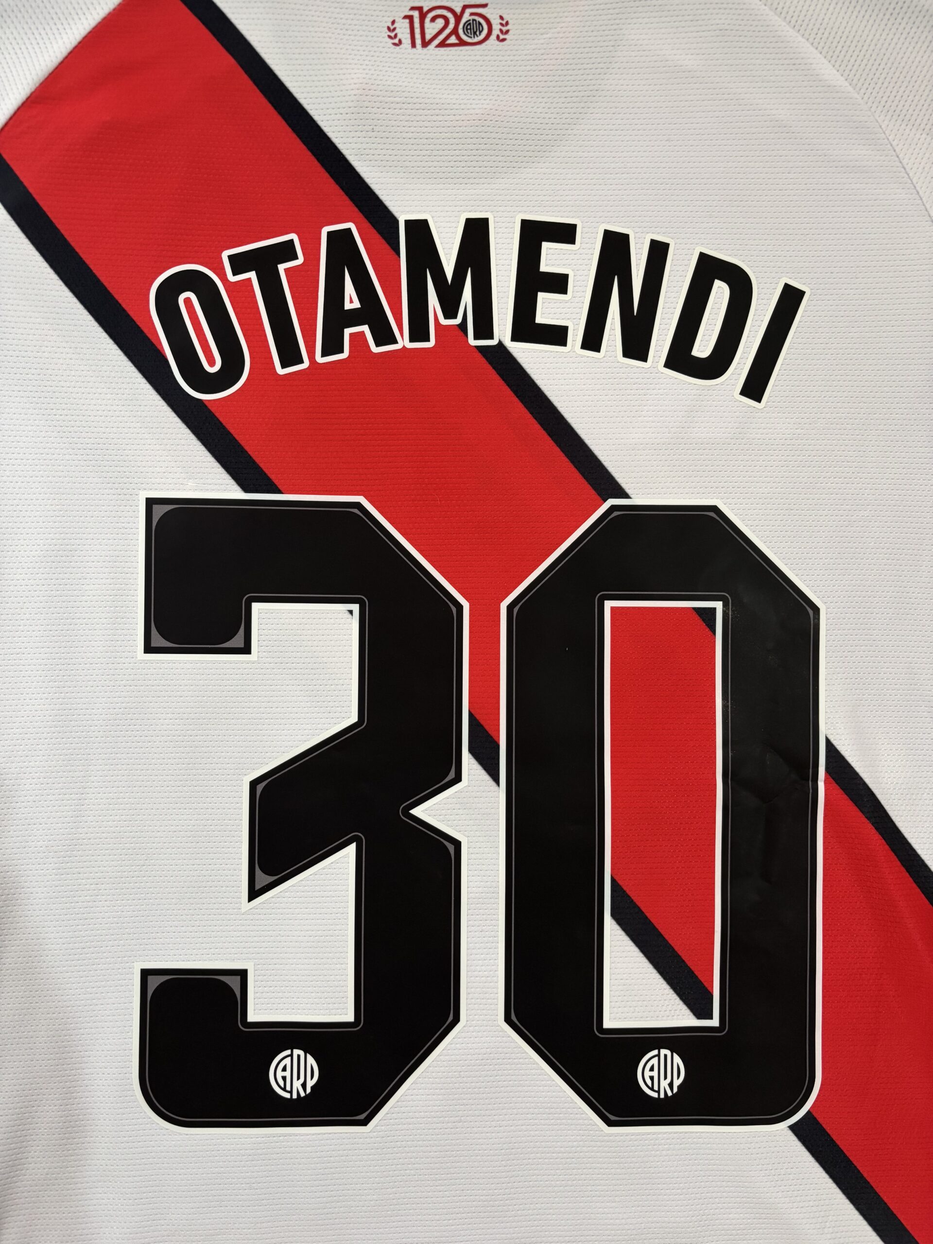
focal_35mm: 26
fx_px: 934
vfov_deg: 67.3
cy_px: 622
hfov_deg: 53.1
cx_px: 466
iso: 320
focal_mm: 5.96
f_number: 1.6
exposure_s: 1/50
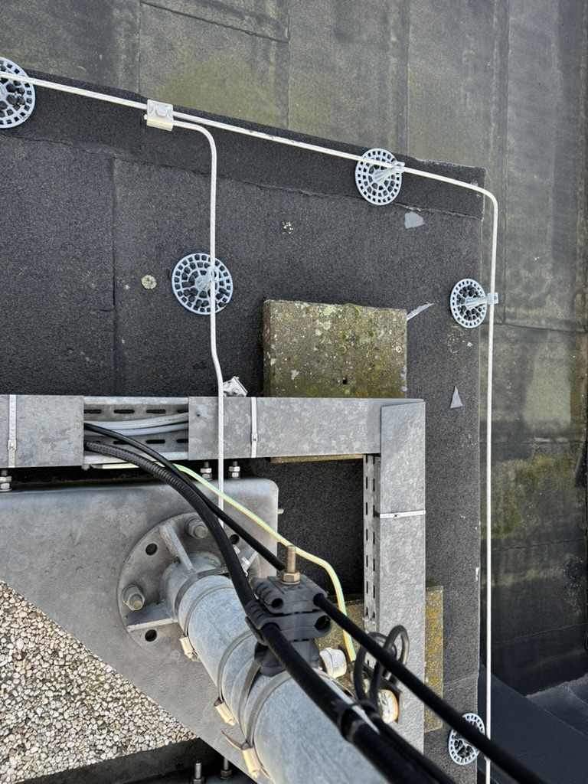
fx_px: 544
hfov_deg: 56.8
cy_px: 392
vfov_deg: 71.6
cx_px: 294
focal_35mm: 24
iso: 64
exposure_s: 1/178
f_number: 1.78
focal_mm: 6.76
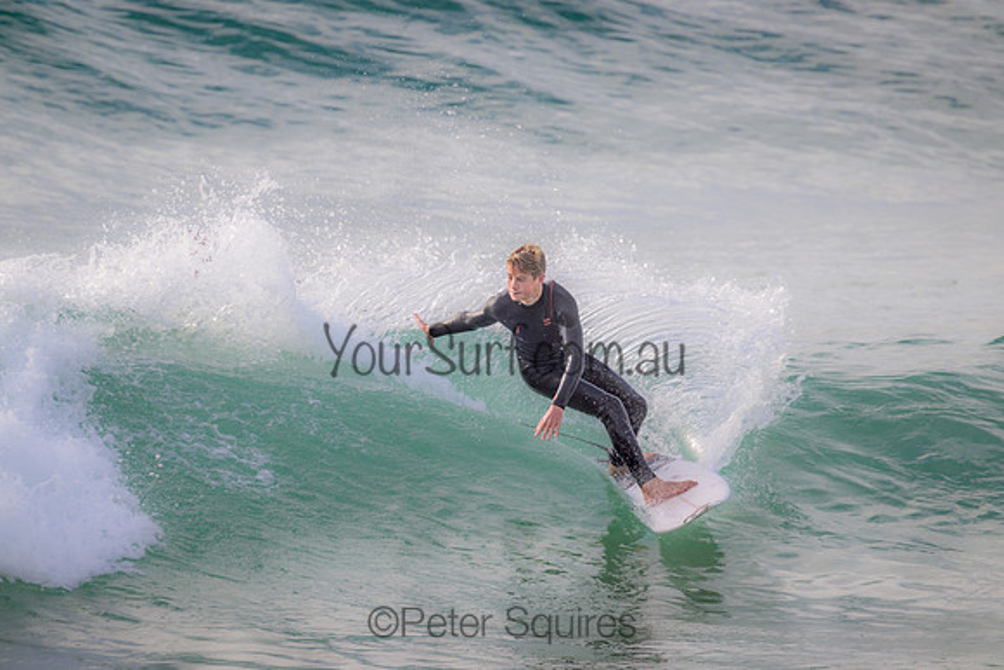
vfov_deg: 1.7
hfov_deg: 2.6
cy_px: 335
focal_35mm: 800
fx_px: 22315
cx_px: 502
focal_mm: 800
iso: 640
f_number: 11
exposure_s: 1/400
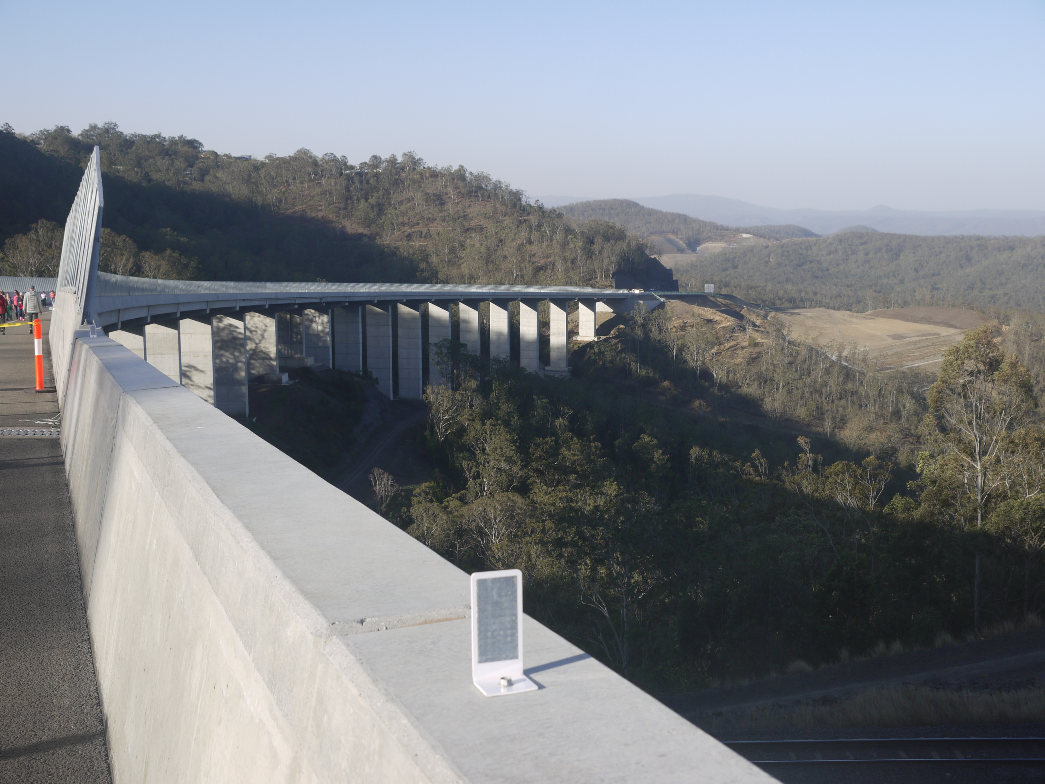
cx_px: 522
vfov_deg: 34.3
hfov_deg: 44.8
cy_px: 392
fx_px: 1268
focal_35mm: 42
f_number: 7.1
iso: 100
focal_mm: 21
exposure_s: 1/250
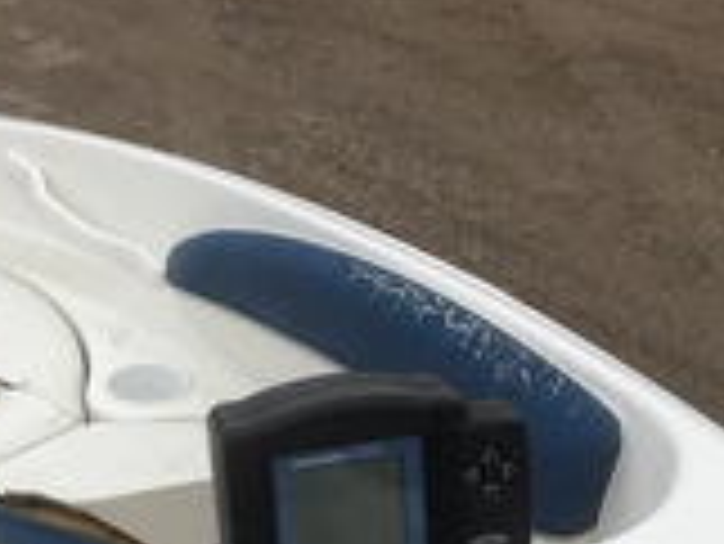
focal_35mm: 72
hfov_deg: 27.0
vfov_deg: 19.7
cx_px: 405
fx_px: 1507
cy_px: 571
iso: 25
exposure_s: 1/2141
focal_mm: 3
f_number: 1.8
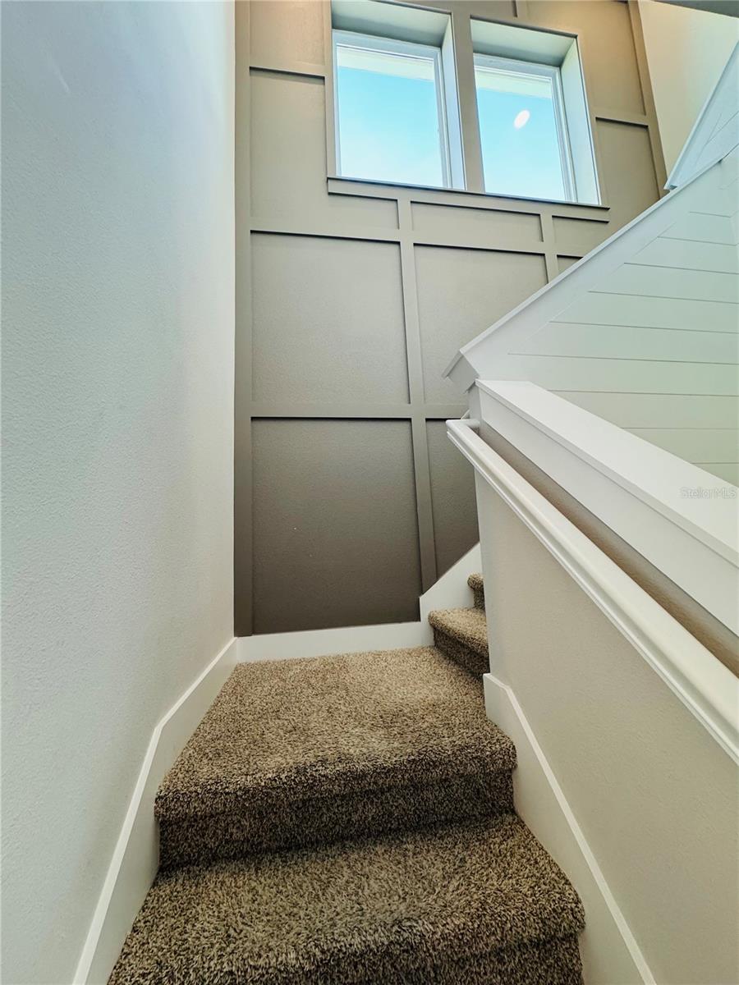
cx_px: 370
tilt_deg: +7.1
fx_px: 399
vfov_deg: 102.1
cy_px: 492
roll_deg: +2.7
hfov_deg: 85.7
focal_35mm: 14
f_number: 2.2
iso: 250
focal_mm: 2.22
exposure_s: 1/60
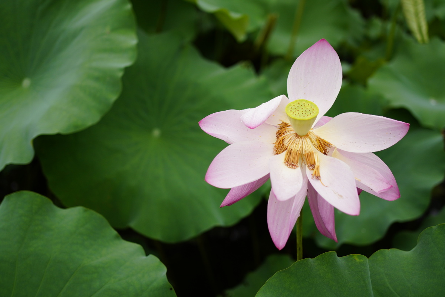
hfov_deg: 37.9
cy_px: 148
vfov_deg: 25.8
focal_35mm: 52
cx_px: 222
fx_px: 649
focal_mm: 35
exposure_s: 1/500
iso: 200
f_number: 1.8
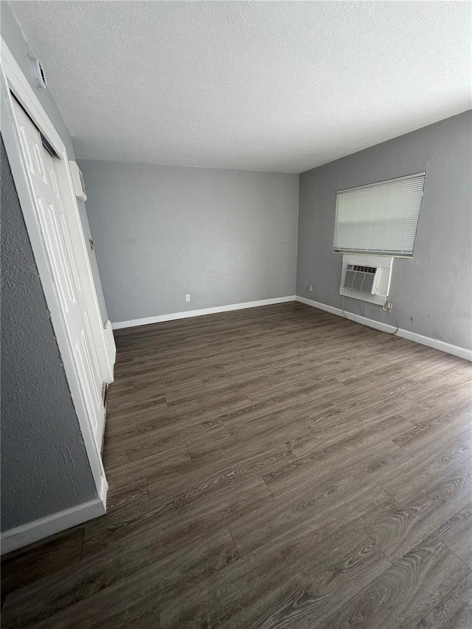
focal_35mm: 14
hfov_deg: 85.7
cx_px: 236
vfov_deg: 102.1
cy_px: 314
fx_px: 255
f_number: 2.2
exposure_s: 1/121
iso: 80
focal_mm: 2.22
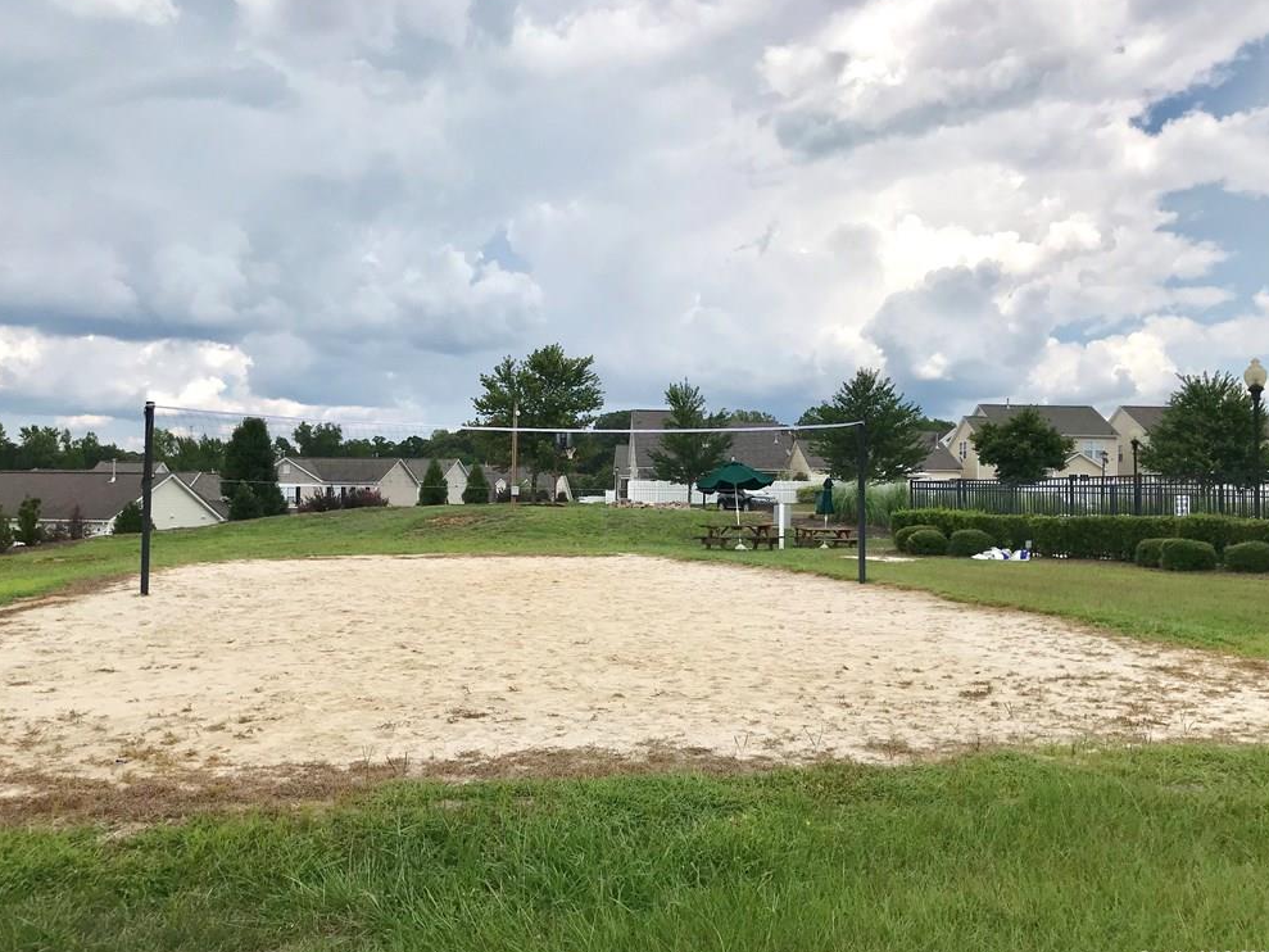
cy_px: 477
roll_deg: -0.4
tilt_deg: +3.2
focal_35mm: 29
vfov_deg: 48.2
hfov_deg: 61.7
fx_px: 1063
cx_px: 629
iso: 20
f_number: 1.8
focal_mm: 3.99
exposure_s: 1/3831
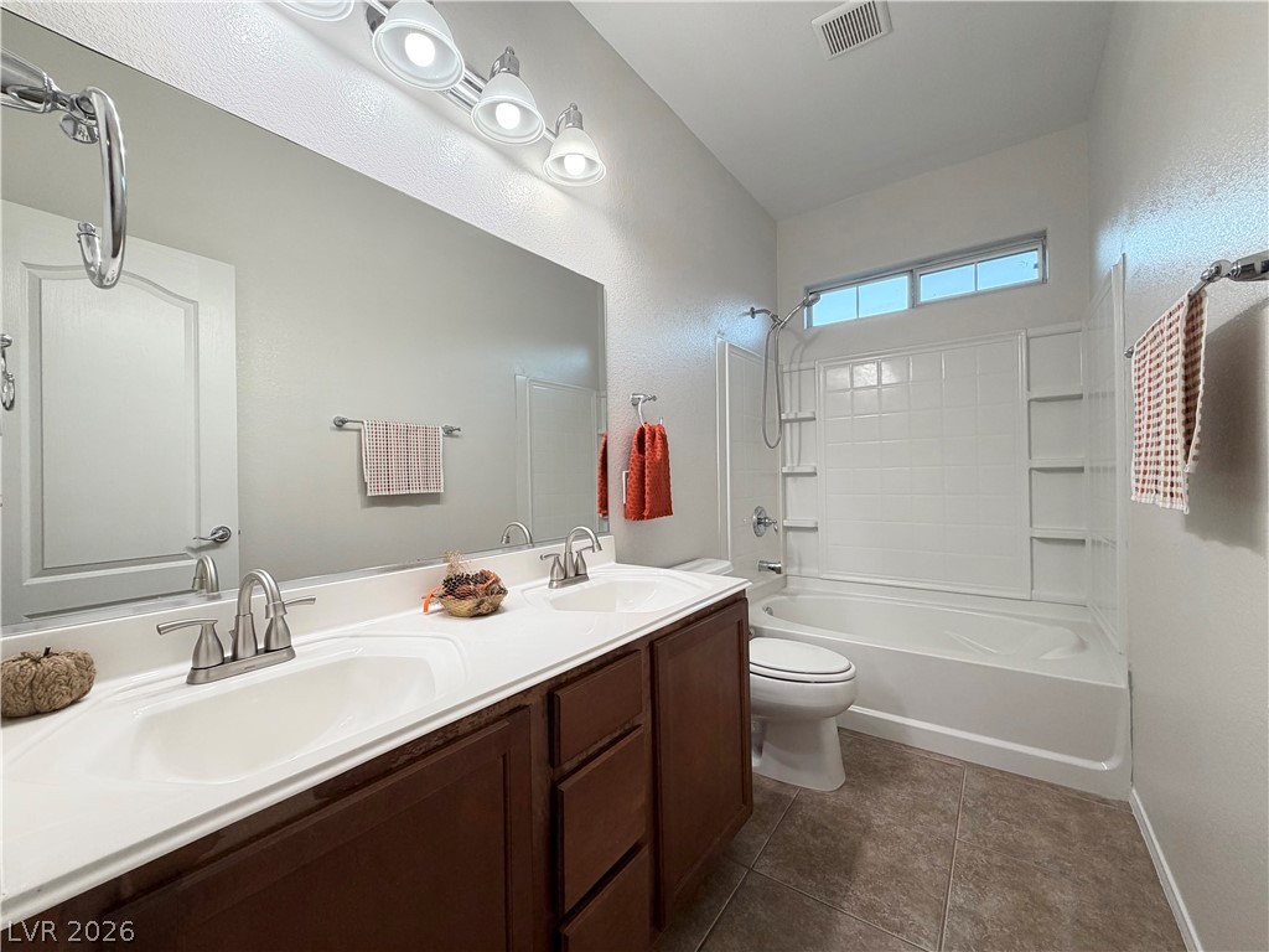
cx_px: 634
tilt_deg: +0.1
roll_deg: +1.1
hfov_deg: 102.1
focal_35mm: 14
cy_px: 476
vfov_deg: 85.7
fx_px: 513
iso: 100
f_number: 2.2
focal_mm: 2.22
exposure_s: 1/120
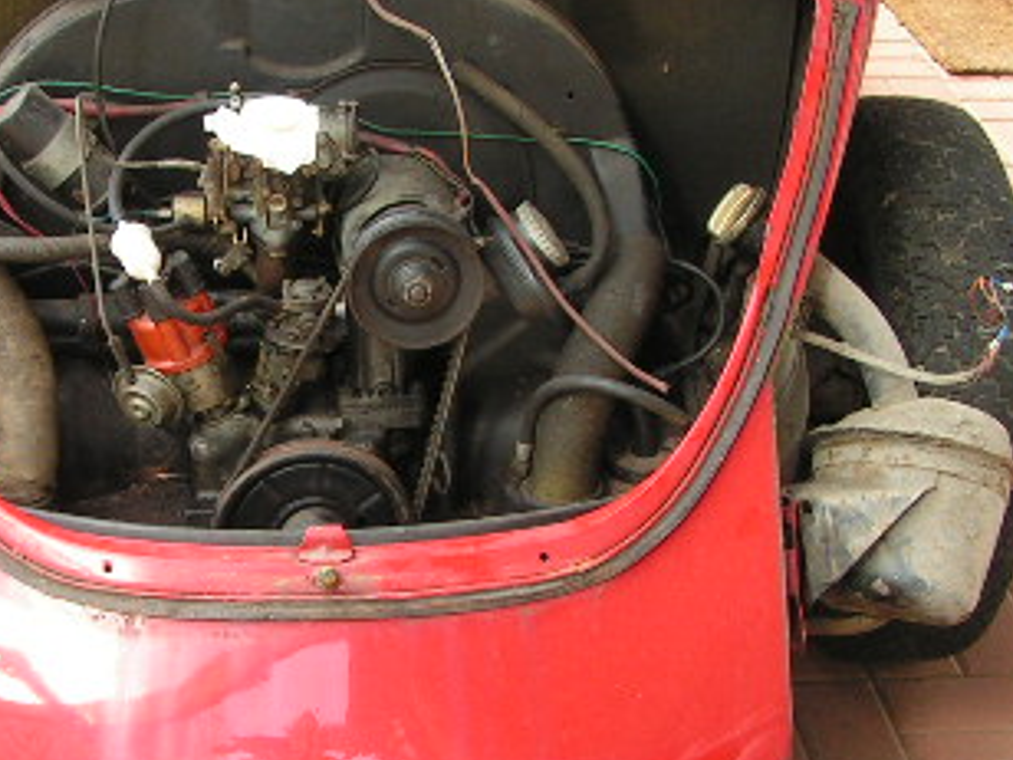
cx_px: 326
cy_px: 362
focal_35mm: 79
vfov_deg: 18.7
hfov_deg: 24.6
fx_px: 2312
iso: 50
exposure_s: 1/30
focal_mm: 6.3
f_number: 4.5
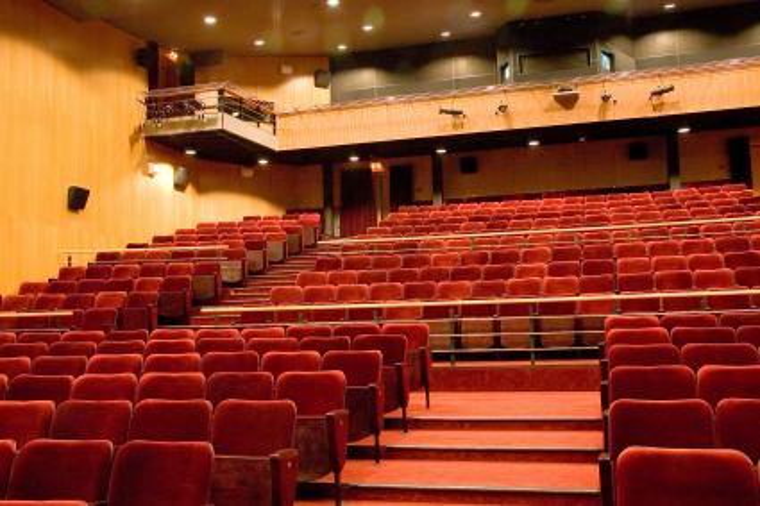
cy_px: 253
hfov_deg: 53.2
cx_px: 380
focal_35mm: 36
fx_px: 760
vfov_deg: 36.8
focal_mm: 24
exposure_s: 3
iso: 640
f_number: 10
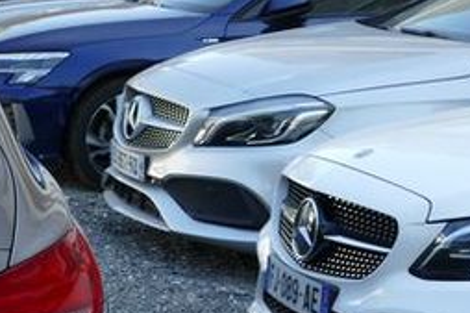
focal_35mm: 130
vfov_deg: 10.4
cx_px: -298
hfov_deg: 14.4
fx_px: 1696
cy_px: 349
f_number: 3
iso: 125
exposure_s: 1/320
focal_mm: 12.12
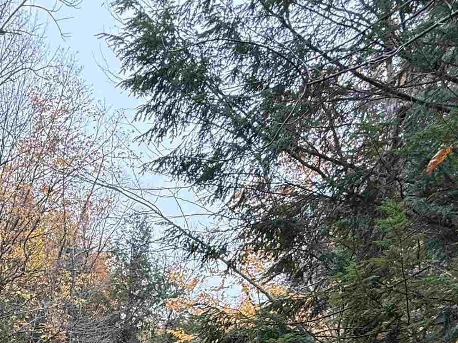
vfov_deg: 26.3
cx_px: 20
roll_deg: -1.1
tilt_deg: -7.6
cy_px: 497
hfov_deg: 40.3
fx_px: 556
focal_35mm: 42
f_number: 2.2
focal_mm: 2.22
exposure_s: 1/99
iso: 80
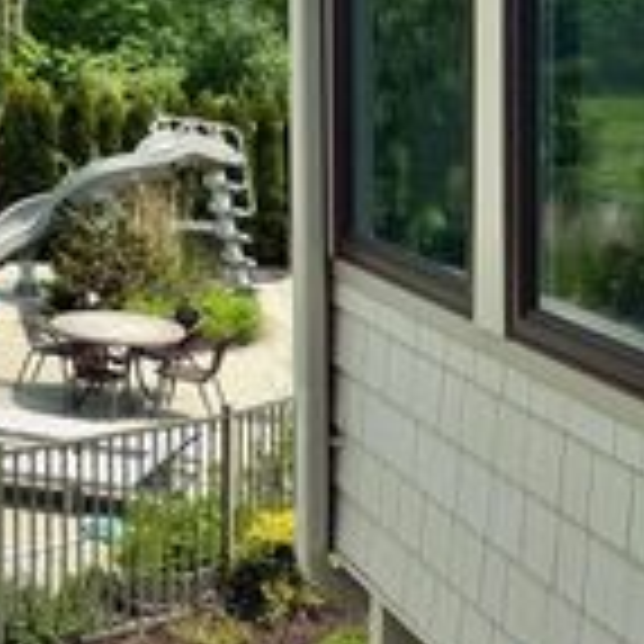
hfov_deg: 21.4
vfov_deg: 22.3
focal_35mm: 74
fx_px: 1558
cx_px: -167
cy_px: -34
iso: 80
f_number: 1.78
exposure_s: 1/3145
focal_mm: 6.76
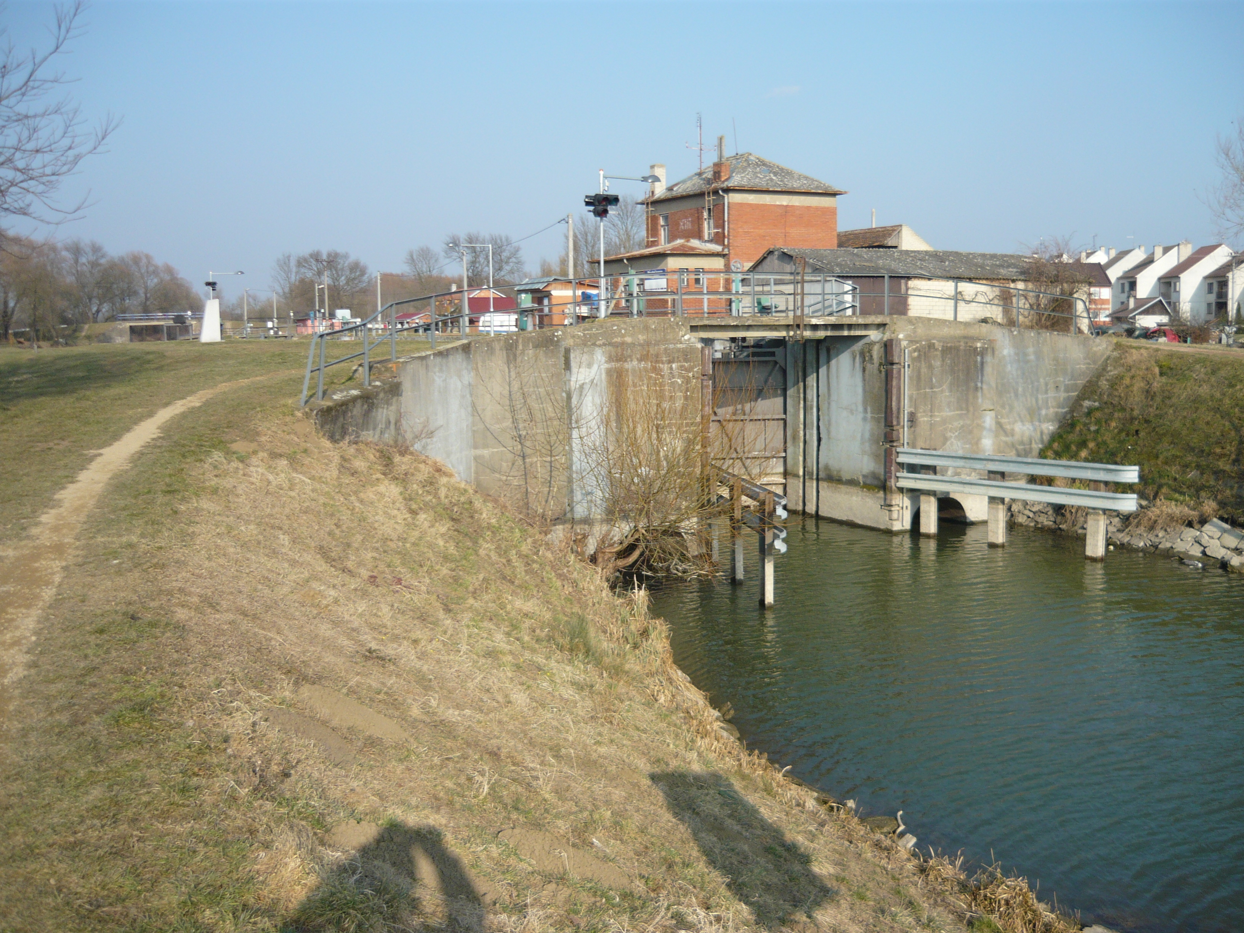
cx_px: 622
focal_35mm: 33
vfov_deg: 42.9
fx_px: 1186
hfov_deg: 55.4
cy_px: 466
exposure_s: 1/160
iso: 100
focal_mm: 5.5
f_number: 8
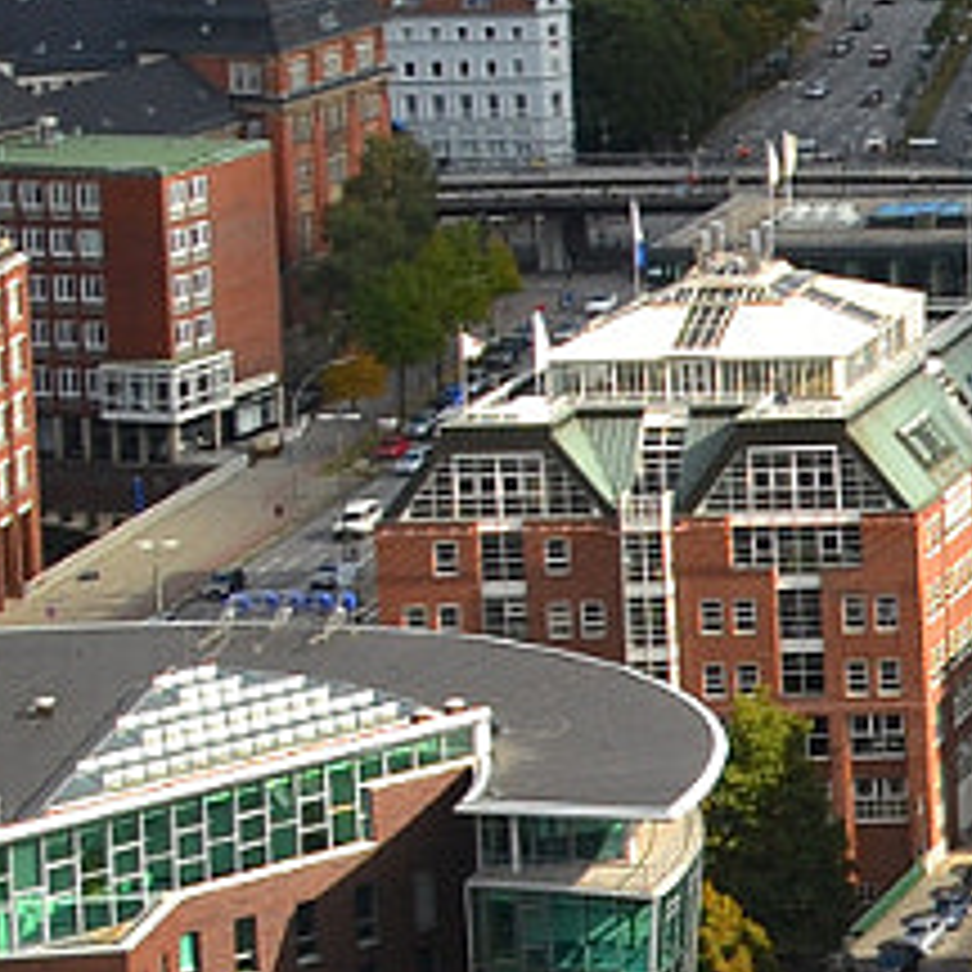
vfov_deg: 9.9
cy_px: -531
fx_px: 5401
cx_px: 3424
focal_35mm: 170
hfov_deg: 8.0
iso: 100
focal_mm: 18
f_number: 5
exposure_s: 1/100
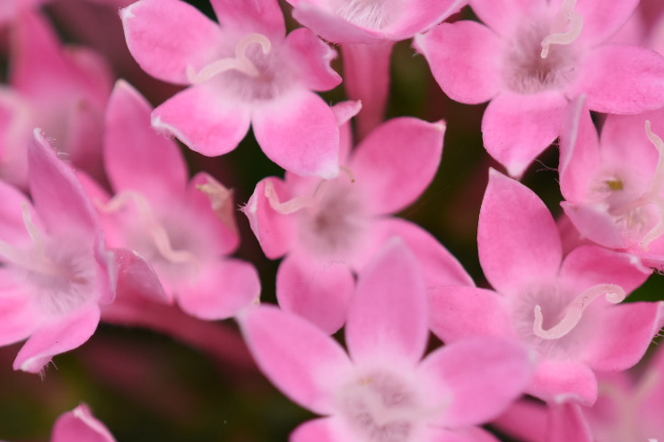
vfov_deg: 4.9
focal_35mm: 279
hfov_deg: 7.4
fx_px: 5146
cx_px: 406
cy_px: 342
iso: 100
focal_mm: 85
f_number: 5.6
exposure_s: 1/800
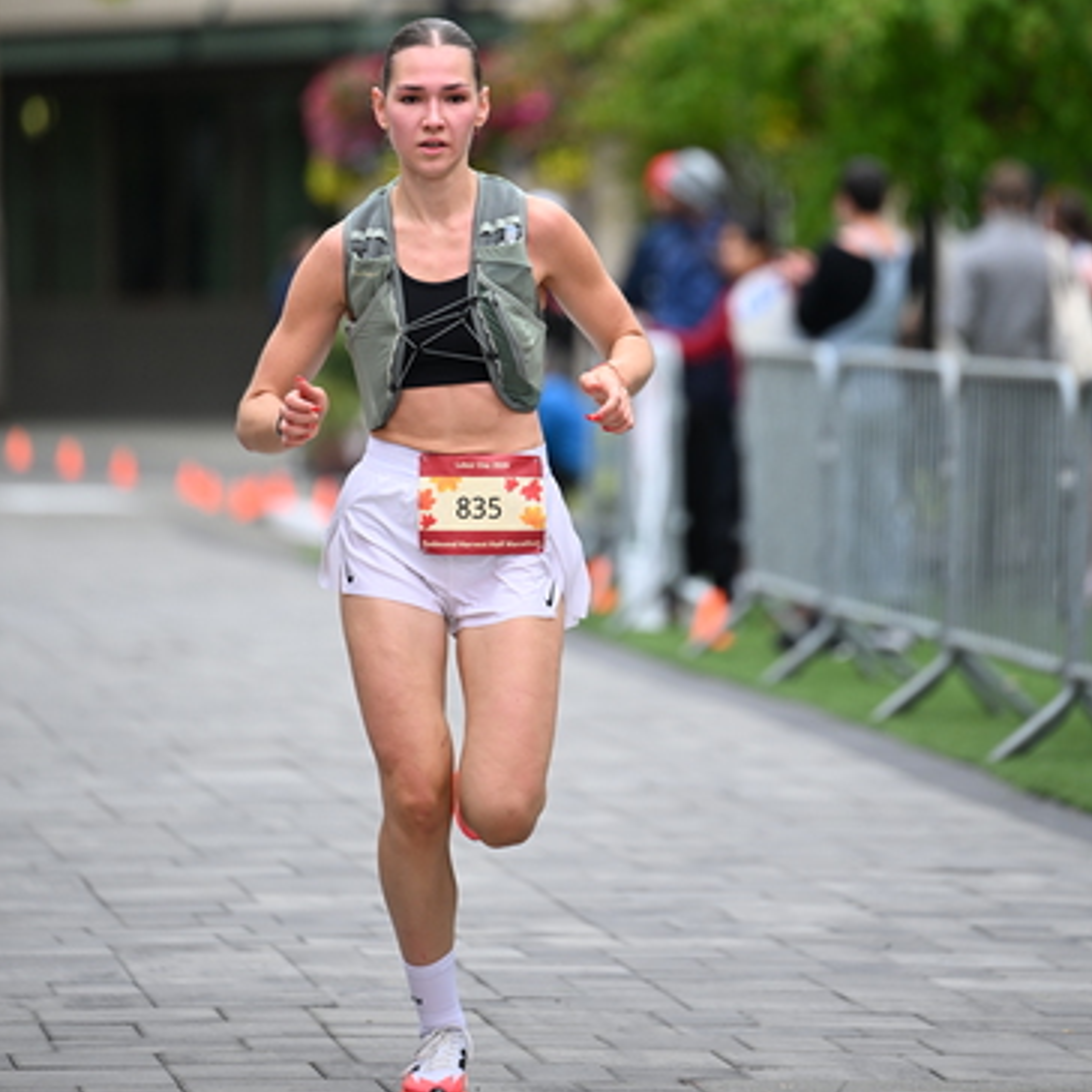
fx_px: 9172
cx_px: 544
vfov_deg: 6.8
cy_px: 291
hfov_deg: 6.8
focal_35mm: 257
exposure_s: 1/2000
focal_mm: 200
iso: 640
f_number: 2.8
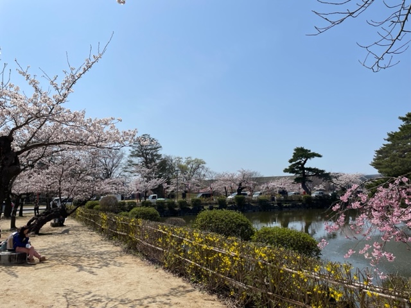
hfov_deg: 67.3
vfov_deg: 53.1
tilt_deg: +8.1
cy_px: 154
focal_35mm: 26
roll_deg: +1.4
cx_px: 206
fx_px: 309
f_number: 1.6
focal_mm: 4.2
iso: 32
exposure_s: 1/6897
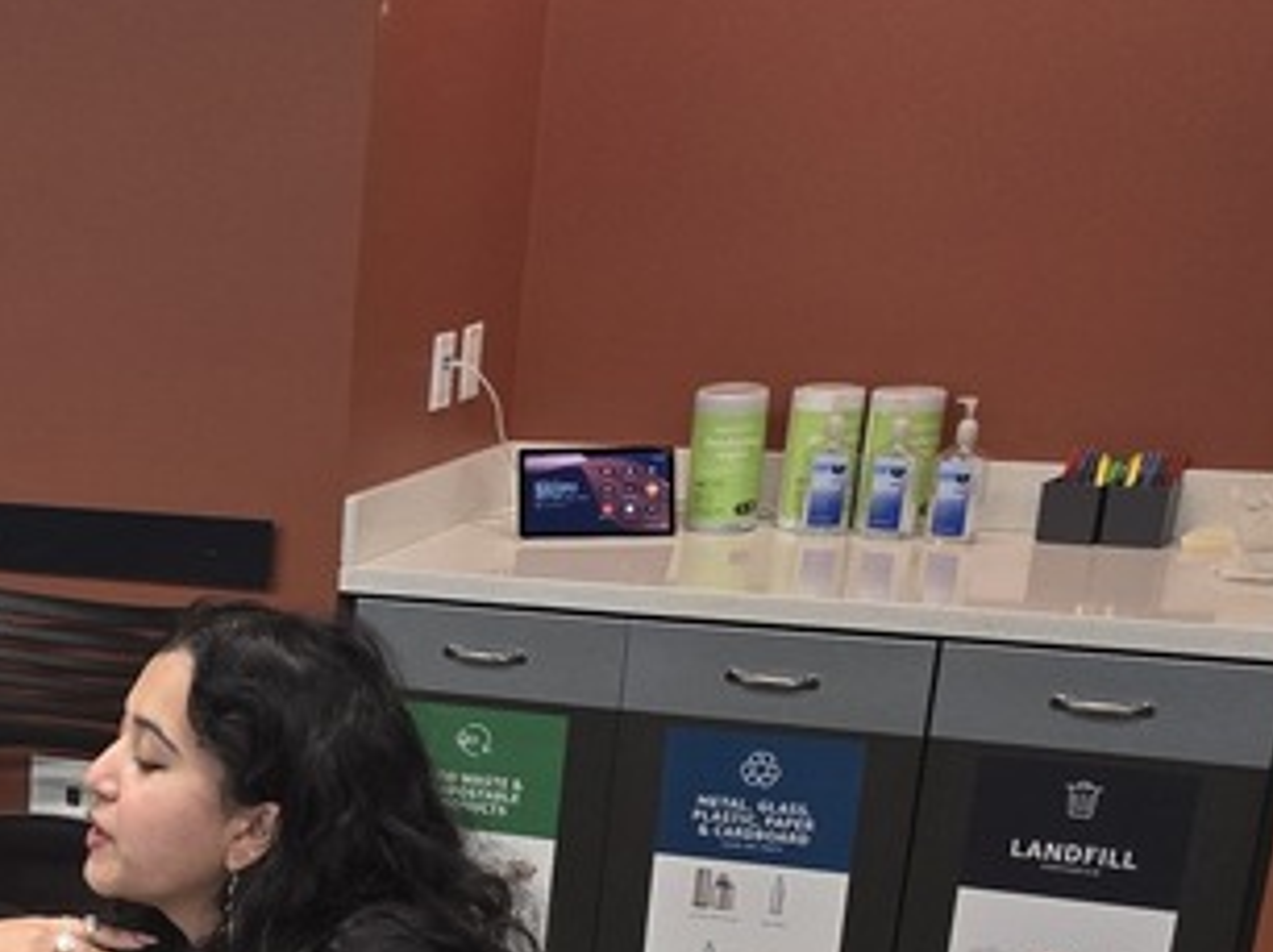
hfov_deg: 22.8
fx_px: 2829
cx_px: -349
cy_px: 1301
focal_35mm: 77
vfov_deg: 17.7
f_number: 1.7
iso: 320
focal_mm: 6.3
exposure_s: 1/120
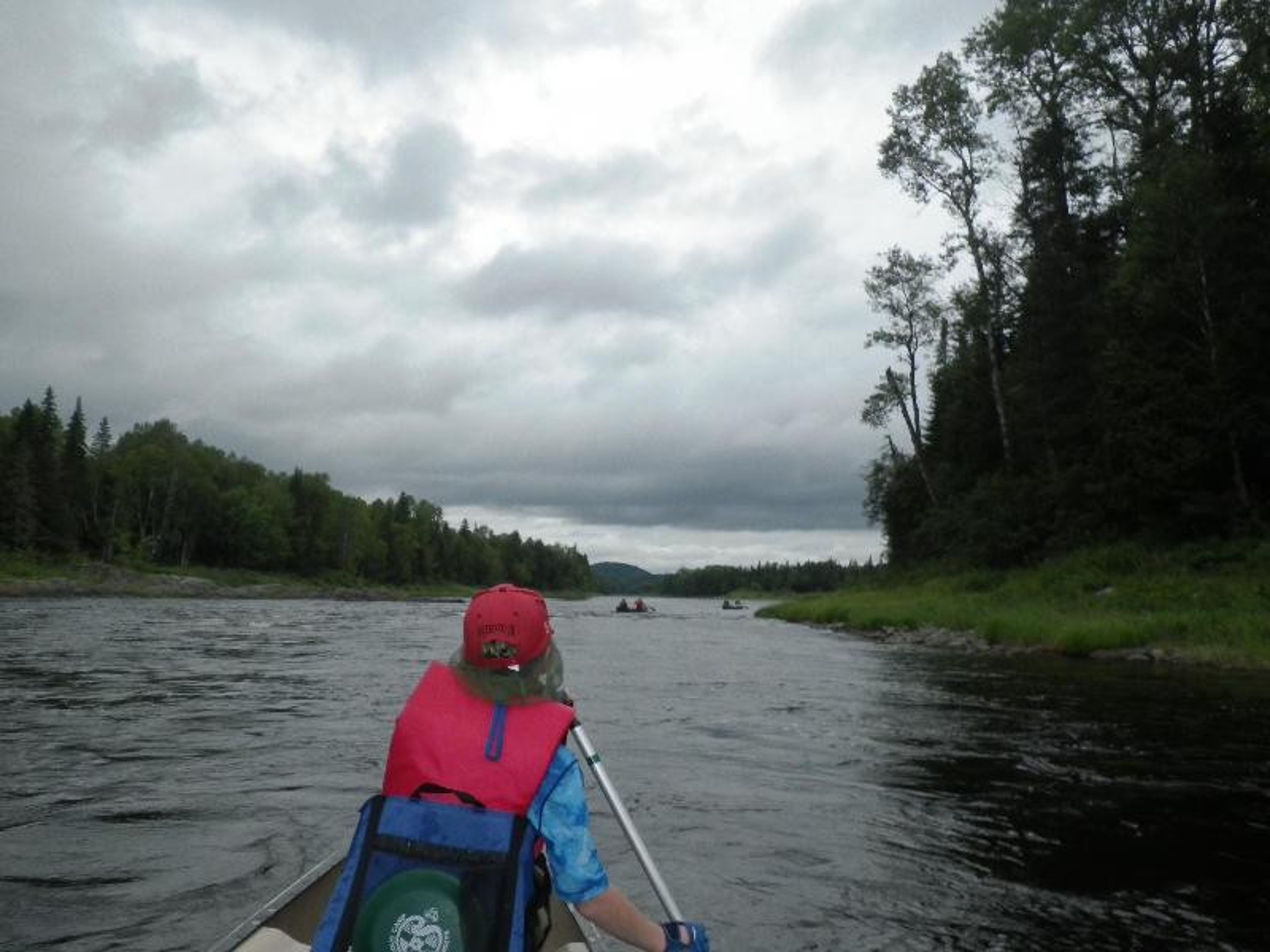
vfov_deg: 49.7
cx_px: 635
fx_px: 1027
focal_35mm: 28
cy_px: 476
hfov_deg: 63.4
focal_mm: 5
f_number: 4.2
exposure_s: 1/800
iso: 100
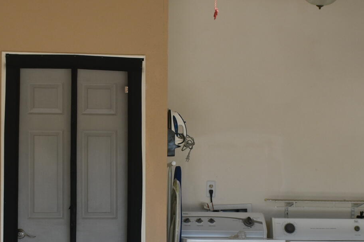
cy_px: 204
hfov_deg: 19.7
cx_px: 200
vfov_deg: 13.1
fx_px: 1048
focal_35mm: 104
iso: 220
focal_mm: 21
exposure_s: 1/250
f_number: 5.6
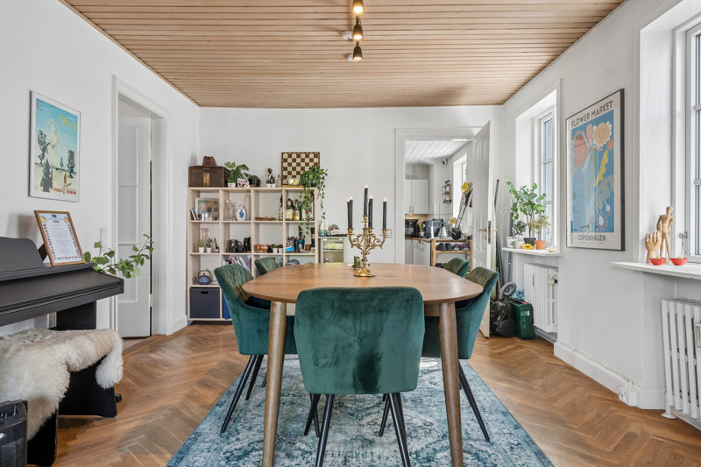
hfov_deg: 77.3
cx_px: 350
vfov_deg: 56.1
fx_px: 438
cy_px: 234
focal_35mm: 22
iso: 200
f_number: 8
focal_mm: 15
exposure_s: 1/8
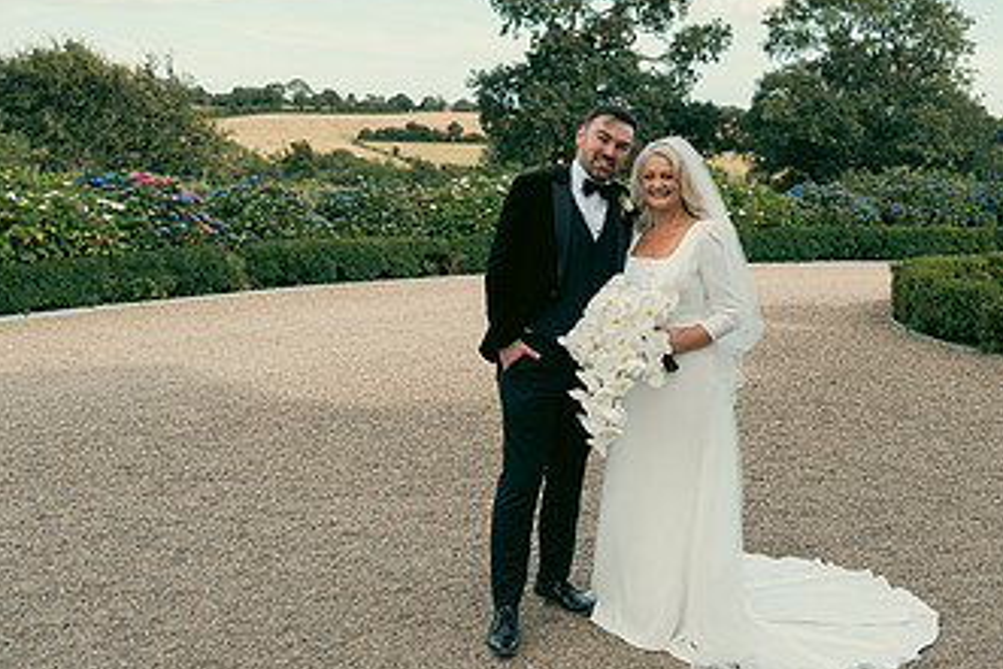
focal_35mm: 42
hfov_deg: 45.7
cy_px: 201
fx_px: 1171
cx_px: 664
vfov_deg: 31.6
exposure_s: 1/640
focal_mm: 24
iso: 125
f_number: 3.5
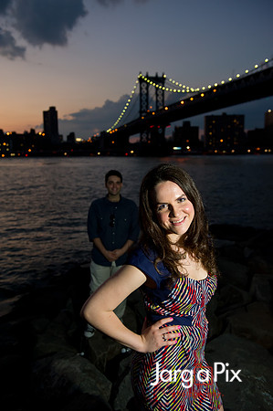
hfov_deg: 36.8
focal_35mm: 36
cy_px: 206
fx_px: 410
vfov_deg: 53.2
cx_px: 136
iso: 800
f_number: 4
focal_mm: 36
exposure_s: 1/125
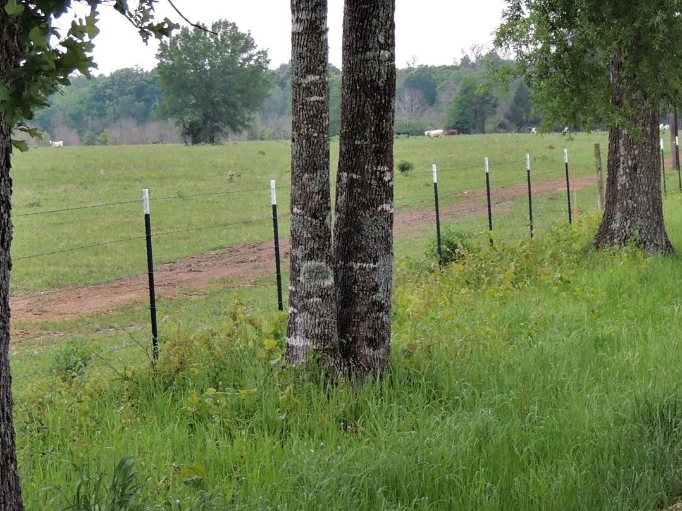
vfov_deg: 13.0
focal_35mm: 114
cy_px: 242
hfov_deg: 17.2
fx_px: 2246
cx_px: 490
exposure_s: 1/60
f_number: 3.7
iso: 180
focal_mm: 10.7
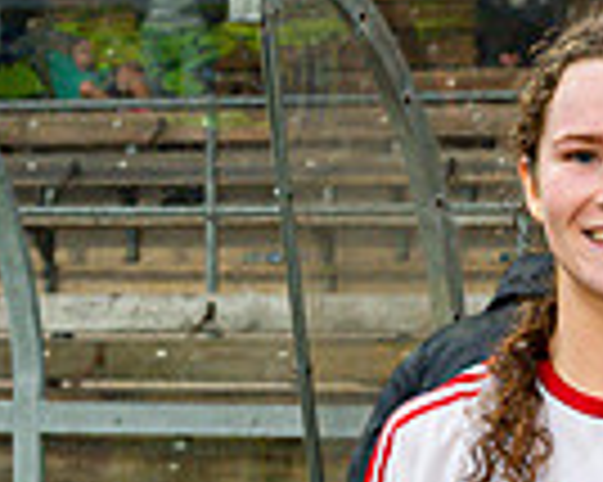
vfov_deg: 8.5
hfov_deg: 10.6
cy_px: 595
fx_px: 3192
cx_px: 778
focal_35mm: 179
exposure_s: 1/100
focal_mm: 44
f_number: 4.5
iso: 1600
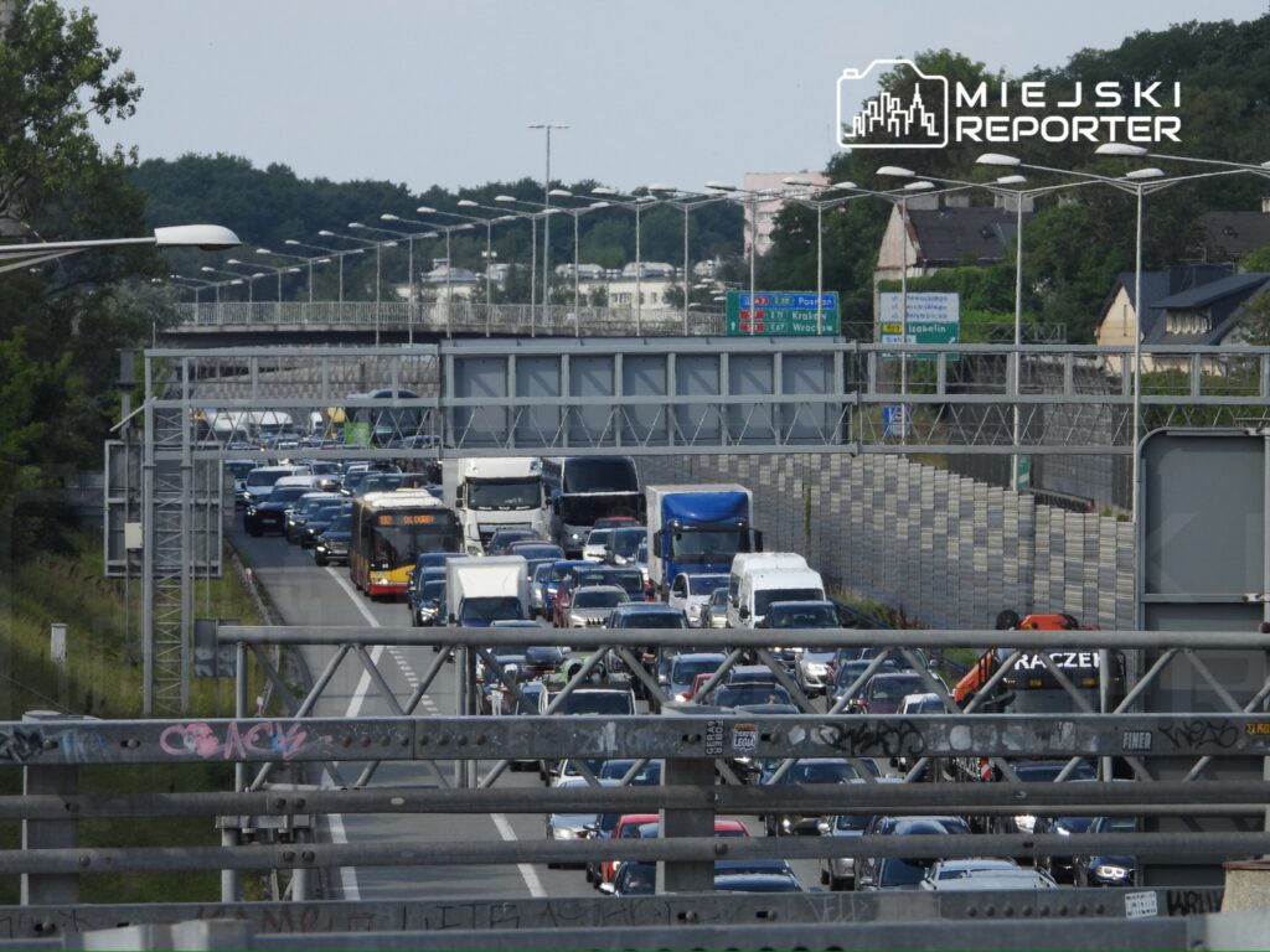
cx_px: 635
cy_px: 476
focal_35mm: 345
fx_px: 12657
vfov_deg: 4.3
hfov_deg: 5.7
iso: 100
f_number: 4.5
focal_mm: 62.1
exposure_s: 1/500
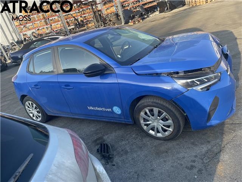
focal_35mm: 26
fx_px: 182
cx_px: 121
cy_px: 91
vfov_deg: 53.1
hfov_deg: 67.3
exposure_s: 1/445
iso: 32
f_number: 1.6
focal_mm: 4.2
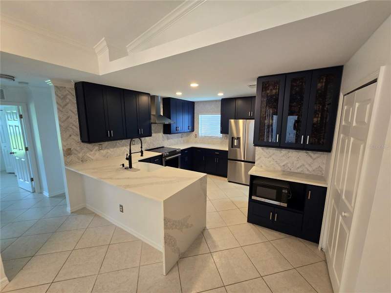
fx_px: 147
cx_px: 196
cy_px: 146
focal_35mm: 13
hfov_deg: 106.2
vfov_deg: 89.9
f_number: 2.2
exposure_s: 1/60
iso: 250
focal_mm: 2.2
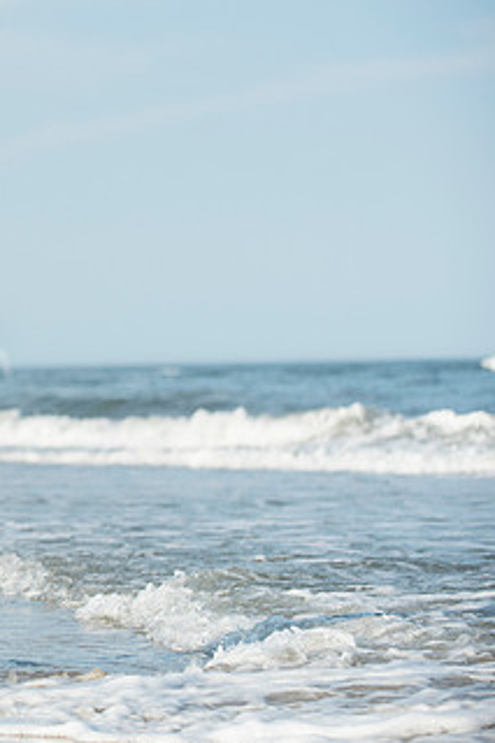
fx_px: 3819
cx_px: -130
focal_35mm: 185
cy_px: 315
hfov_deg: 7.3
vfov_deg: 11.1
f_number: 3.5
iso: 250
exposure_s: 1/4000
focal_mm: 102
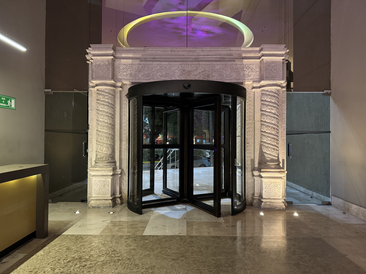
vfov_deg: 56.8
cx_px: 183
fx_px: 254
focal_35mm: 24
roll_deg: -0.3
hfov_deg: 71.6
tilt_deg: +0.2
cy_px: 137
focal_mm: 6.76
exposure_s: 1/40
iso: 1000
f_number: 1.78
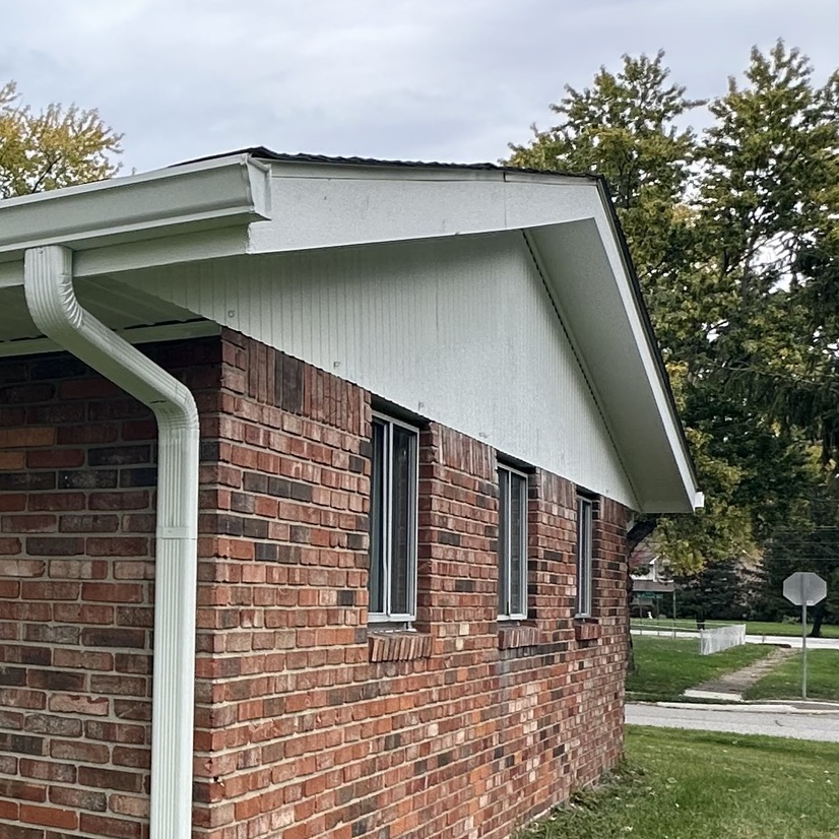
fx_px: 1261
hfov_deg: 29.4
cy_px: 532
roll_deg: -2.0
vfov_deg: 36.5
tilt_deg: +2.4
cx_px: -259
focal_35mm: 46
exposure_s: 1/385
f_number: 2.2
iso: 40
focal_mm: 2.22
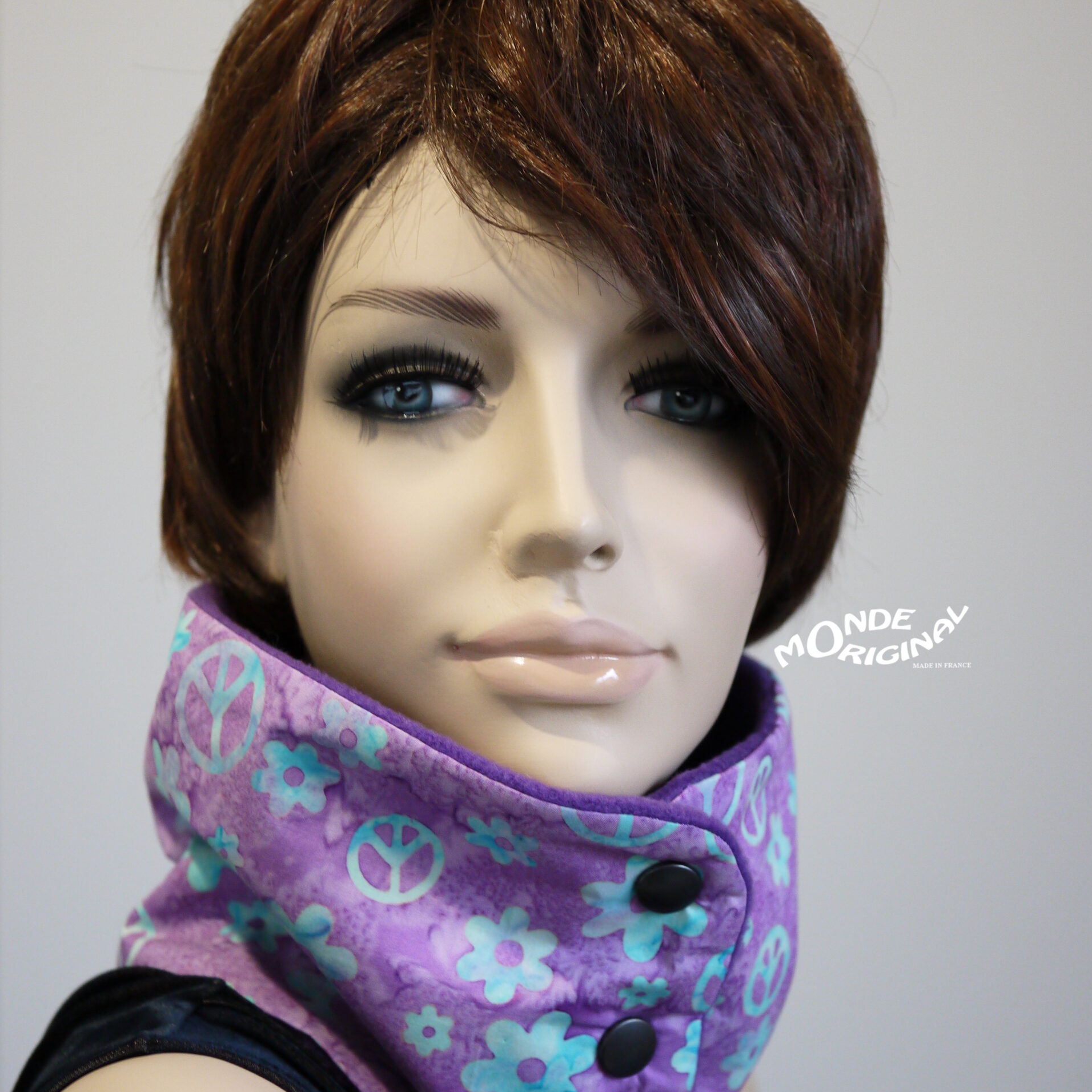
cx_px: 548
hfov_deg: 24.3
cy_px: 575
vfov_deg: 24.3
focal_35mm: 71
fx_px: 2534
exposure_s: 1/60
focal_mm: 30
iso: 640
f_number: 2.8
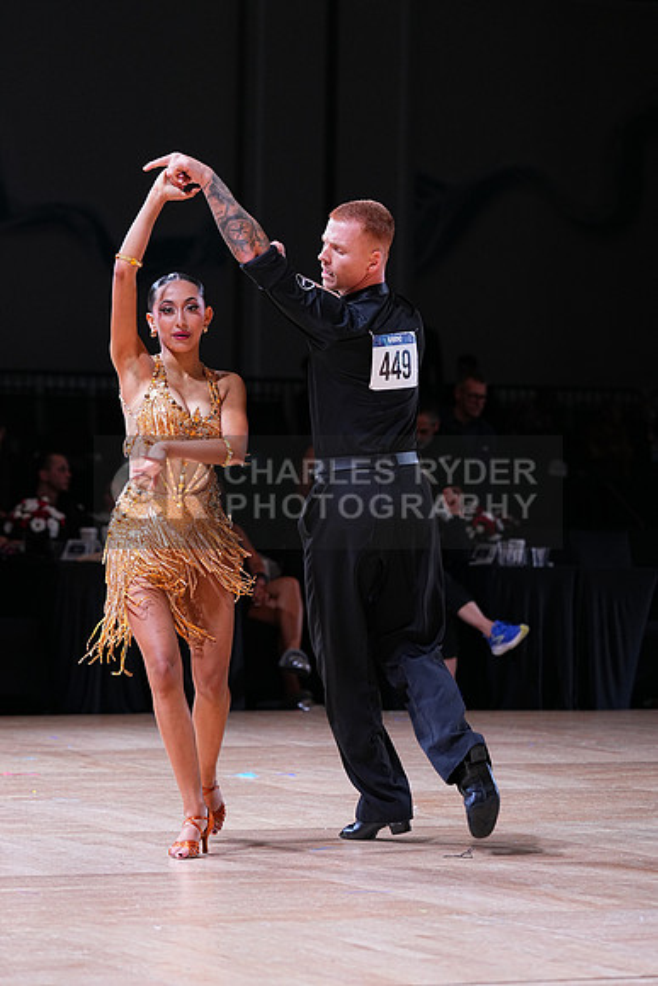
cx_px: 329
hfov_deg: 10.7
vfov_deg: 16.0
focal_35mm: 128
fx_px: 3507
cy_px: 493
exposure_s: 1/400
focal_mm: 128
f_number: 4
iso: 1600
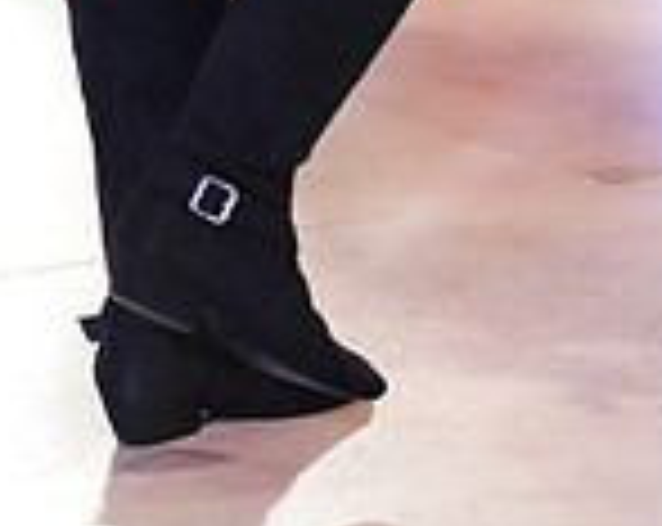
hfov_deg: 5.7
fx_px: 6609
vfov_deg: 4.5
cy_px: -701
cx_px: 484
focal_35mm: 338
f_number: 2.8
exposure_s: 1/500
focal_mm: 91
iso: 5000
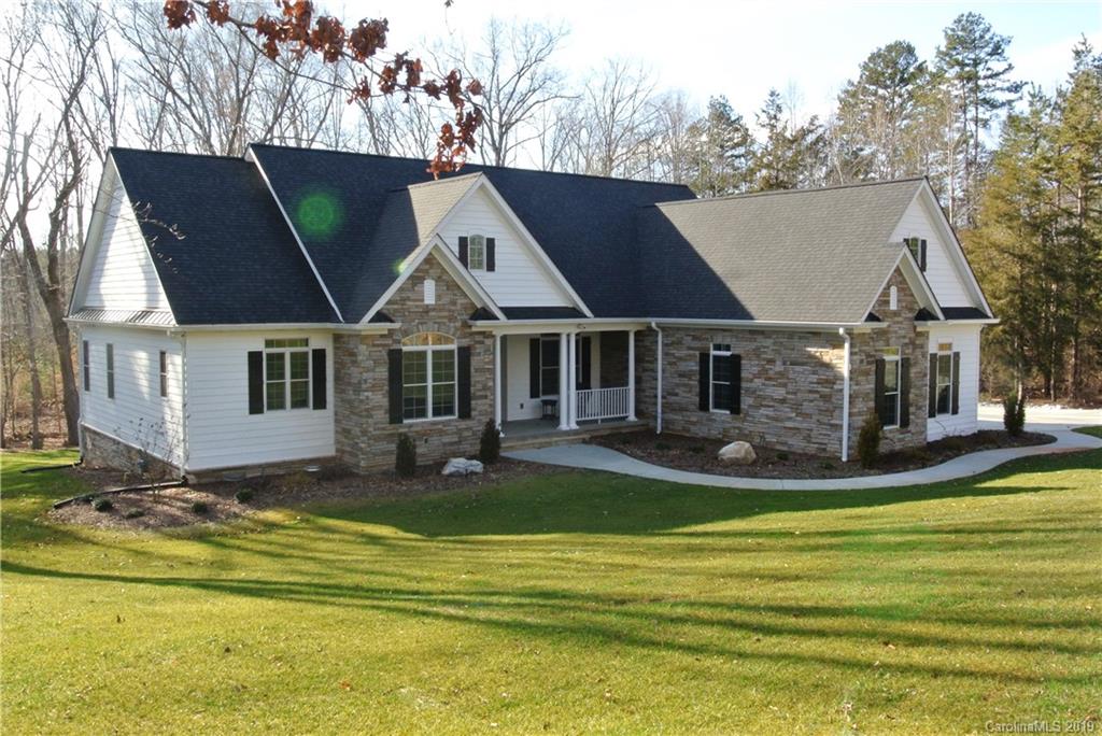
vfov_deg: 41.2
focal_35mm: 32
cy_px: 368
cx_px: 551
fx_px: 980
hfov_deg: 58.7
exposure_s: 1/60
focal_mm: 12.2
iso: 400
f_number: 16
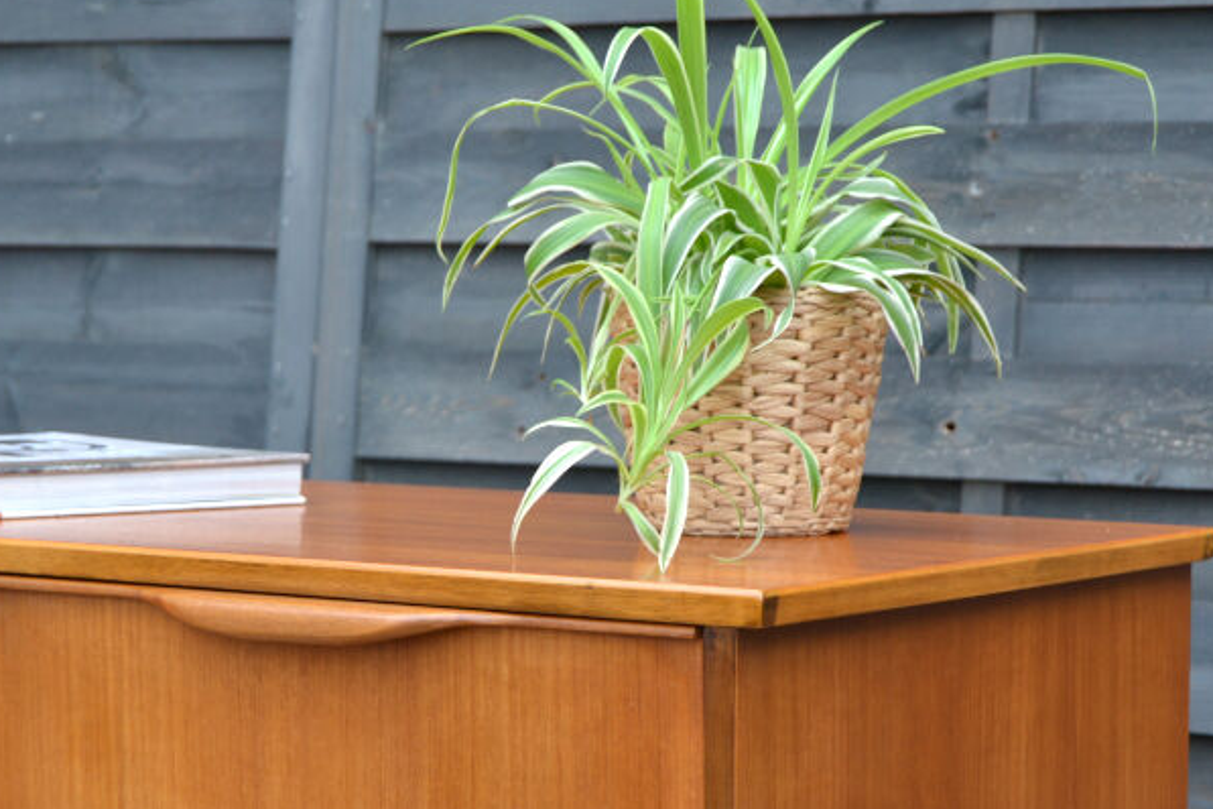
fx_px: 3428
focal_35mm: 102
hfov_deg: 20.1
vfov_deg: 13.4
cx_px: 528
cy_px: 565
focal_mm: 45
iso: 280
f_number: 5.3
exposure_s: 1/125
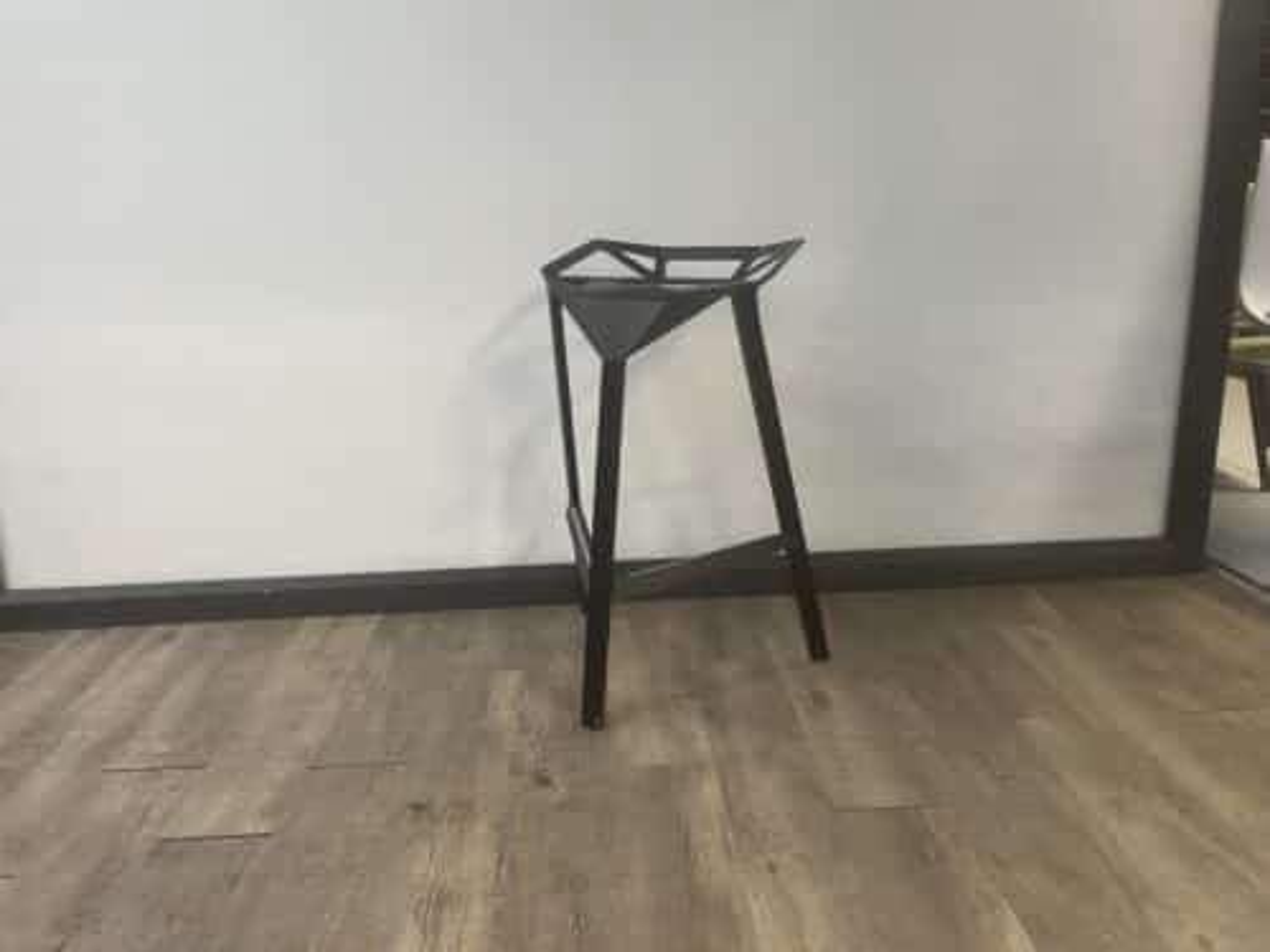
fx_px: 954
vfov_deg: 53.1
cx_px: 635
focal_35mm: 26
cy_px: 476
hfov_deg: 67.3
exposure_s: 1/50
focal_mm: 5.1
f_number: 1.6
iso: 160
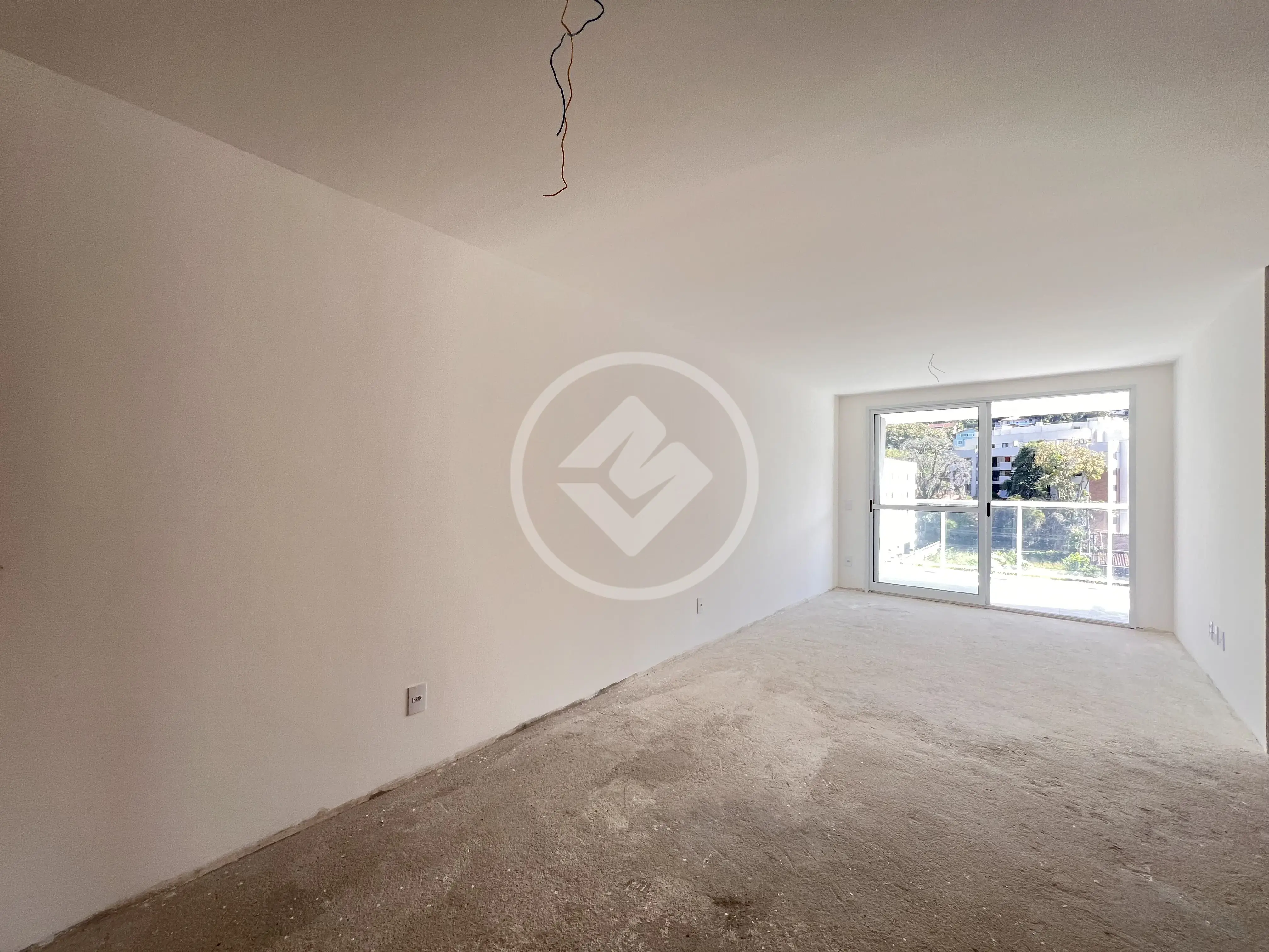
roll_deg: -0.8
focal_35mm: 13
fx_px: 477
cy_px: 476
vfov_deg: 89.9
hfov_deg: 106.2
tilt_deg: +0.2
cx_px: 634
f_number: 1.8
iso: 80
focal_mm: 1.57
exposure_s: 1/99
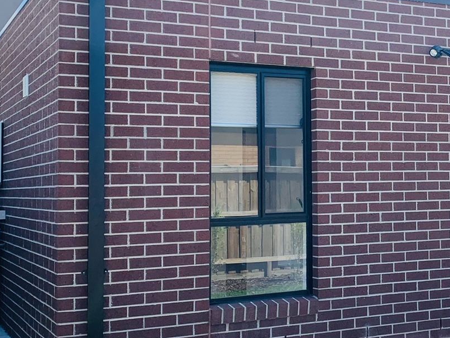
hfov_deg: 28.8
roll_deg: -0.4
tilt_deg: +2.1
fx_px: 845
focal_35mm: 65
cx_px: 389
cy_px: 143
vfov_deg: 22.6
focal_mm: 4.25
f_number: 1.8
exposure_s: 1/835
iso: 25
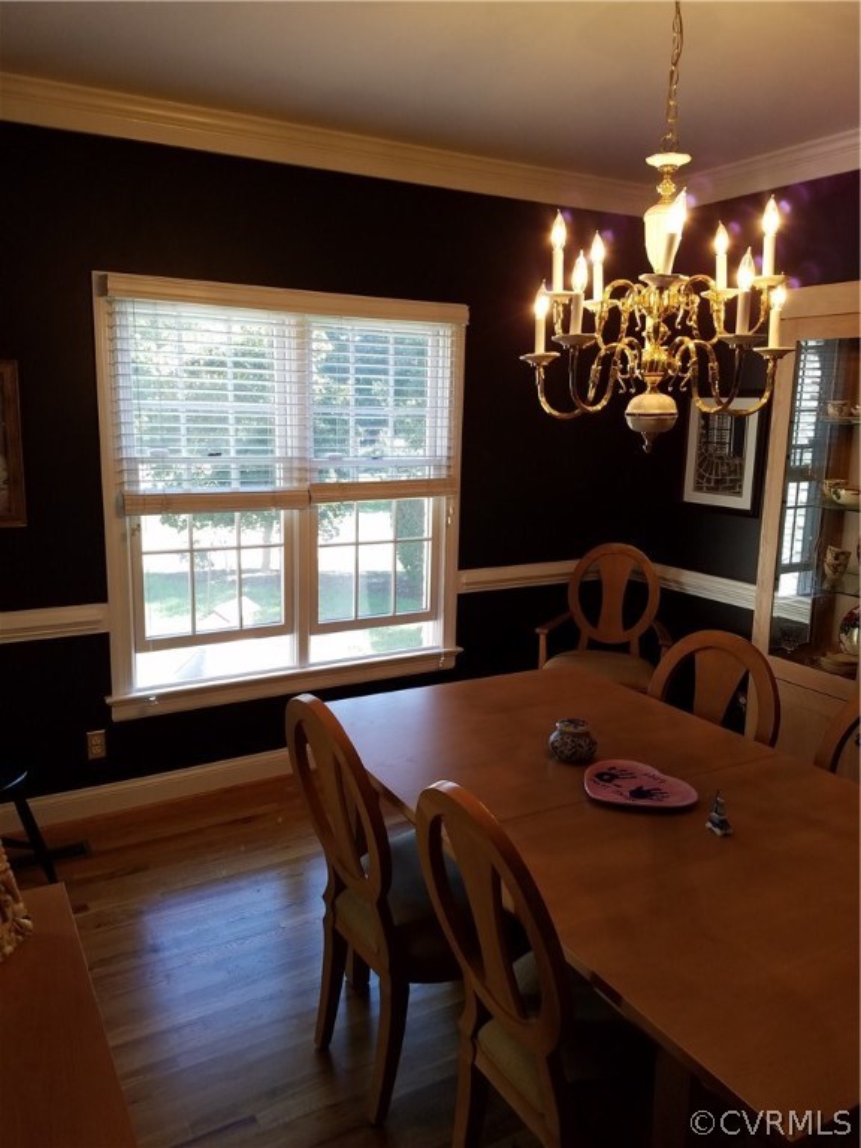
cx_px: 430
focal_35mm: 26
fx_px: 862
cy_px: 574
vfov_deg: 67.3
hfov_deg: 53.1
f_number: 1.7
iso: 64
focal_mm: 4.2
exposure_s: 1/60
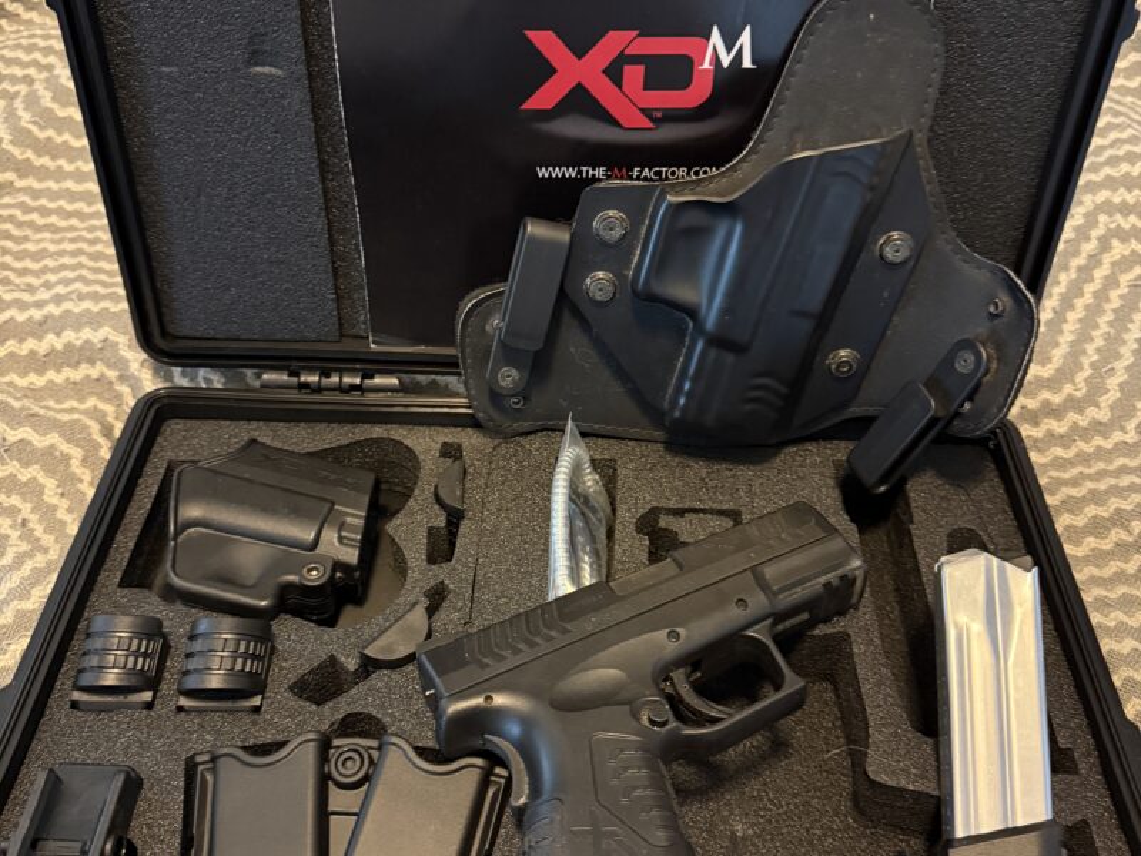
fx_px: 791
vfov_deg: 56.8
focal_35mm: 24
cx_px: 570
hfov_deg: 71.6
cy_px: 428
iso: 1600
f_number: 1.78
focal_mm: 6.76
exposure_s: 1/30
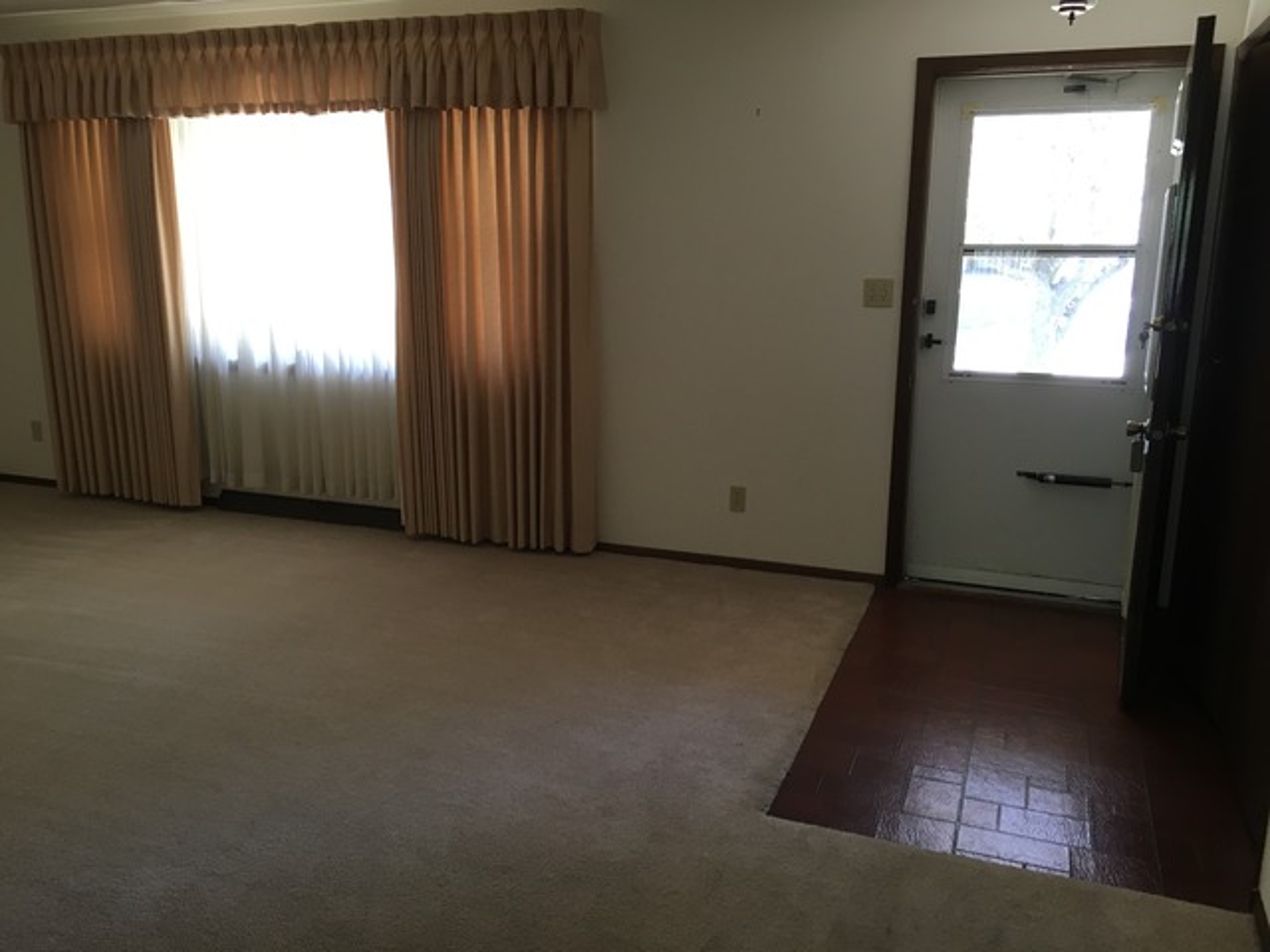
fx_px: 1064
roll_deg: -0.1
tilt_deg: -12.5
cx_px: 635
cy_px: 476
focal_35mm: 29
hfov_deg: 61.7
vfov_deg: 48.2
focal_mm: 4.15
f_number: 2.2
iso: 80
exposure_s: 1/30
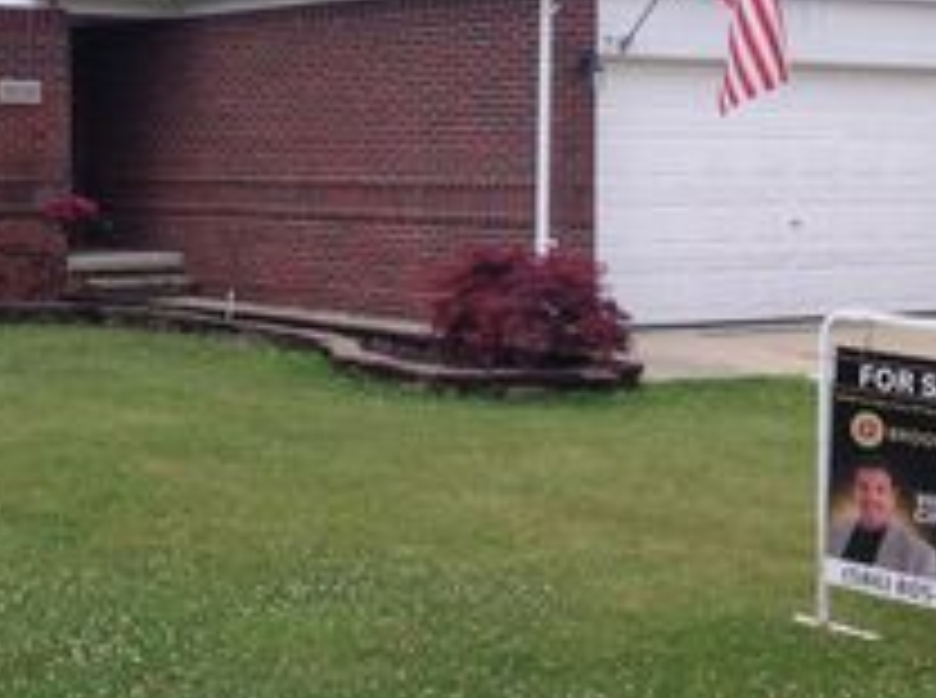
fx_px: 2266
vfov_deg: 17.4
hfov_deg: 22.9
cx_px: 158
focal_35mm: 84
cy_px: 164
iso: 50
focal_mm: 4.28
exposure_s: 1/1163
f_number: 2.4
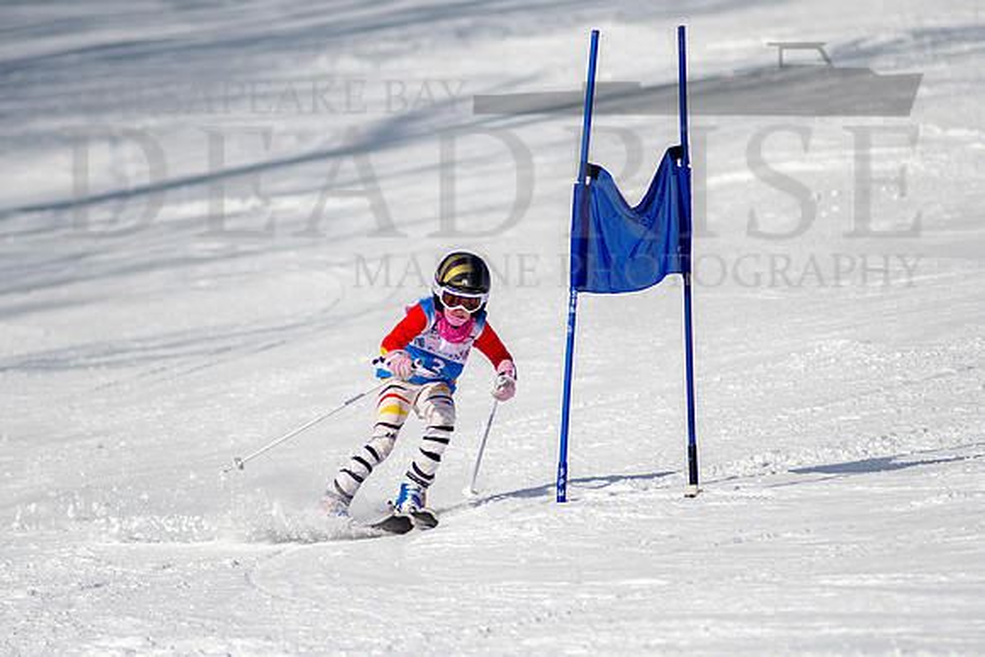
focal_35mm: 606
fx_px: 16577
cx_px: 509
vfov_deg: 2.3
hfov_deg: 3.4
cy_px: 322
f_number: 2.8
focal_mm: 300
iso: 100
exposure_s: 1/6400
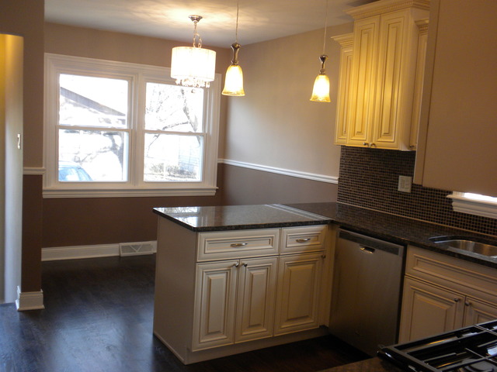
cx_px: 248
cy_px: 186
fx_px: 531
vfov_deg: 38.7
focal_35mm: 37
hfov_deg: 50.1
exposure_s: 1/51.5
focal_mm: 6.6
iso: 169
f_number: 3.5
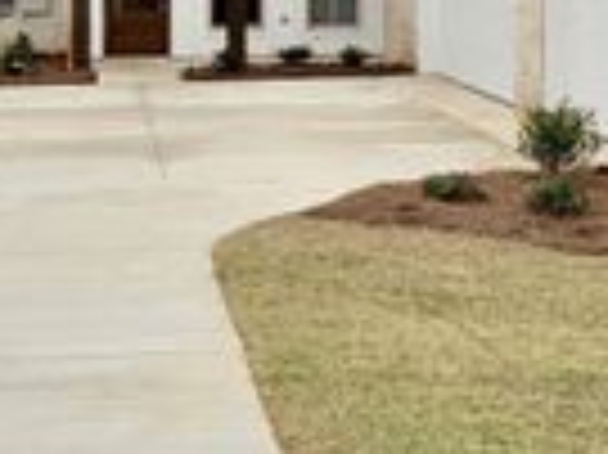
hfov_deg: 21.9
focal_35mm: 89
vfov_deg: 16.2
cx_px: 401
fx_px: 1562
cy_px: -20
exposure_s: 1/10309
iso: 80
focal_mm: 6.76
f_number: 1.78
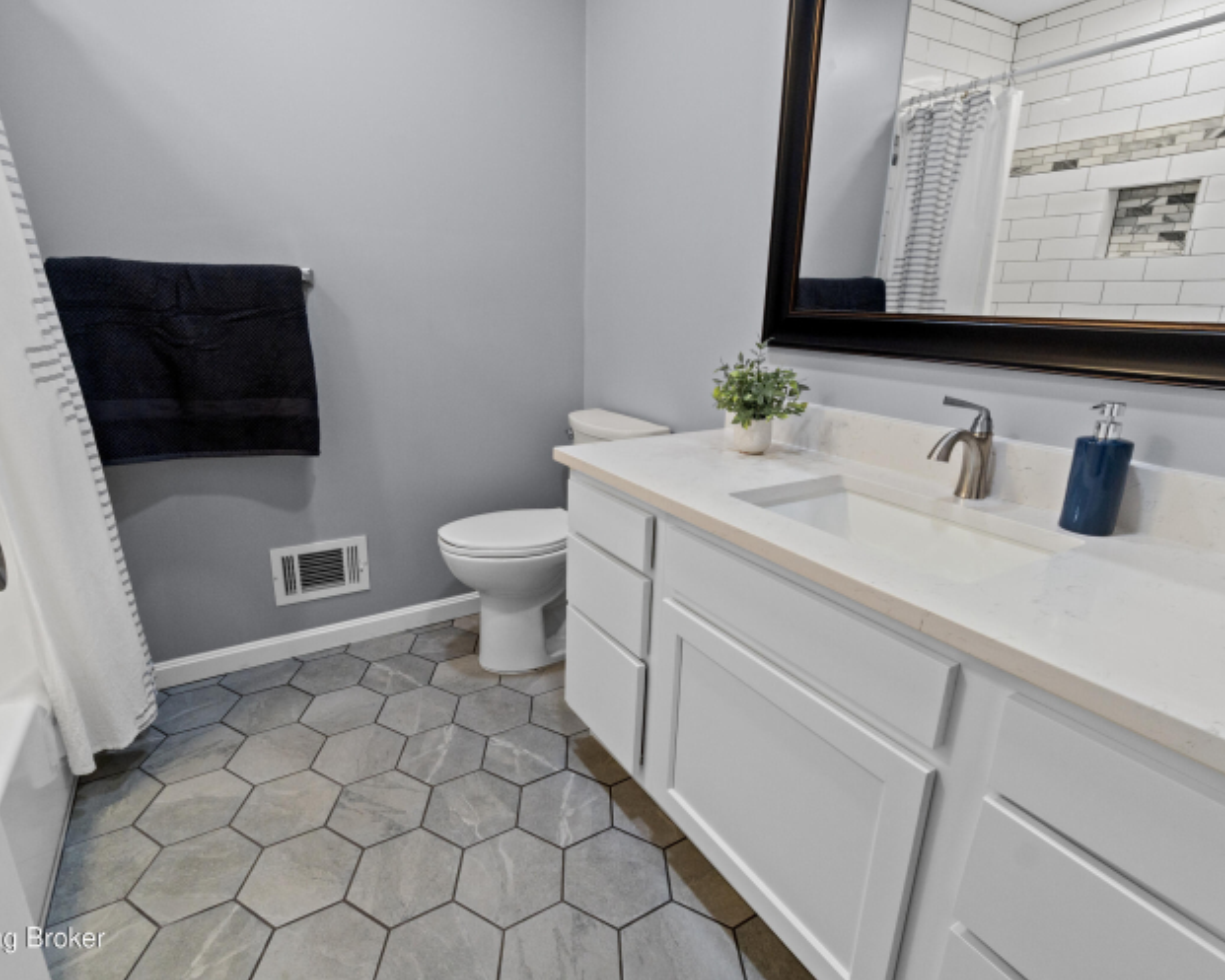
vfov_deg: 77.0
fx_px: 616
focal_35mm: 17
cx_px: 588
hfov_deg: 89.6
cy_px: 489
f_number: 10
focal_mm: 10
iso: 400
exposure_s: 1/10
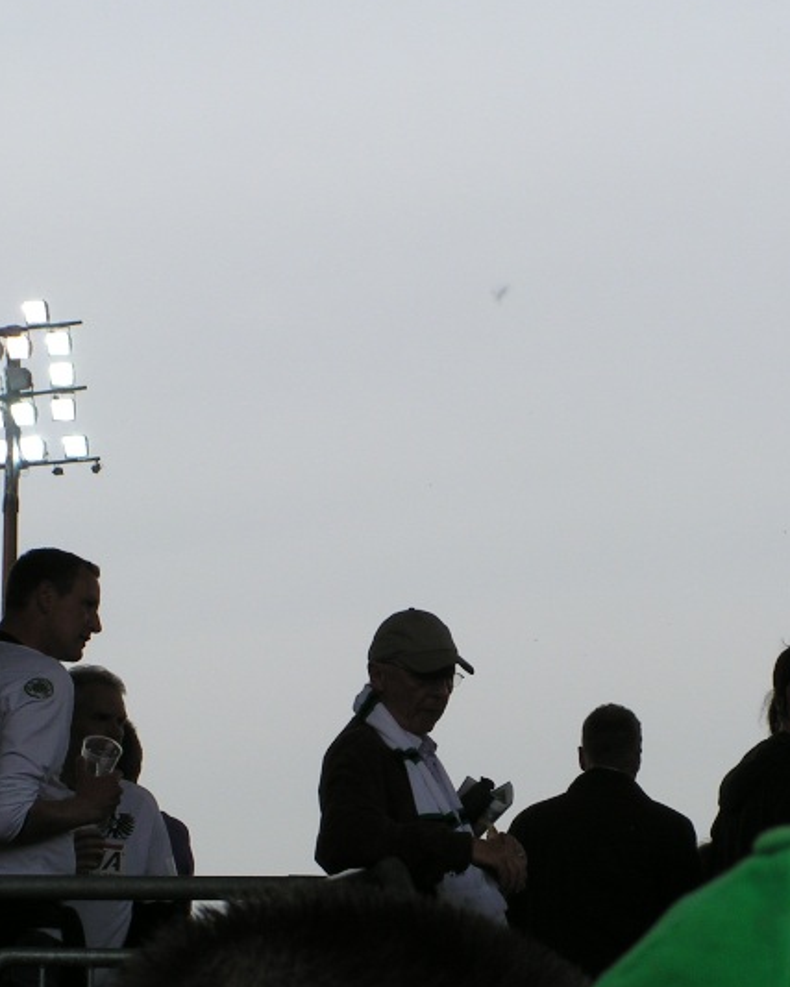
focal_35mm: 152
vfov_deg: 12.7
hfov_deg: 10.2
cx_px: 437
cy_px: 486
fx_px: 4444
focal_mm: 15.9
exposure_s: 1/320
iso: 50
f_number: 6.3
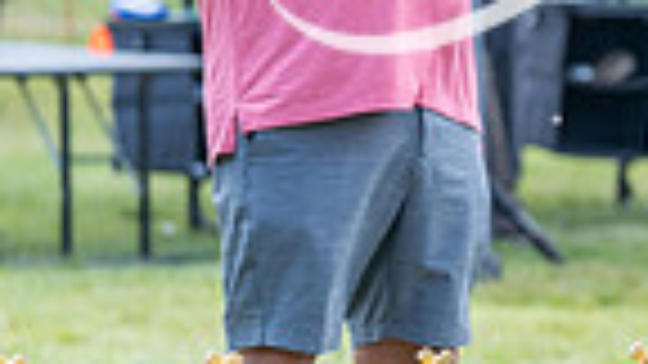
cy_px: 170
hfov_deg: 2.3
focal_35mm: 929
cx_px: 1232
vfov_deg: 1.3
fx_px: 15962
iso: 125
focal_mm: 159
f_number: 3.2
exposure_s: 1/500
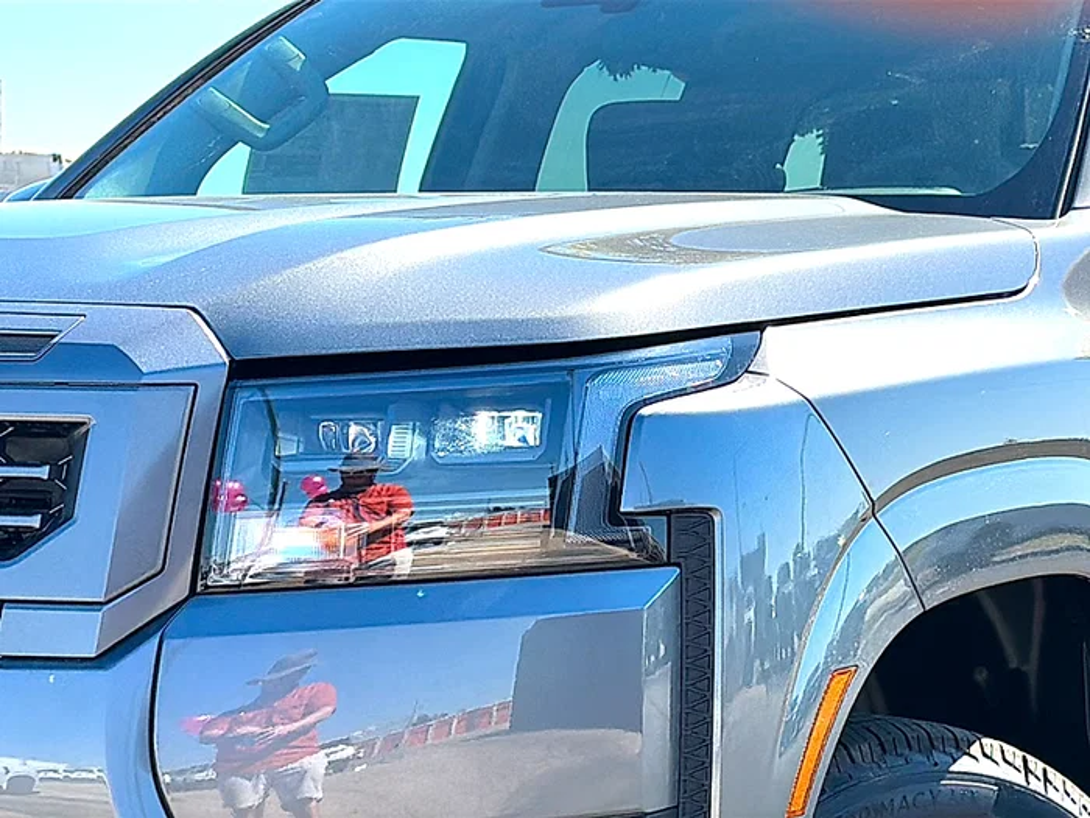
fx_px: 2708
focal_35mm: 86
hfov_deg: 22.8
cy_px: 409
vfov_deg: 17.2
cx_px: 545
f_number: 1.78
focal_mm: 6.86
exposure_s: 1/2079
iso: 64
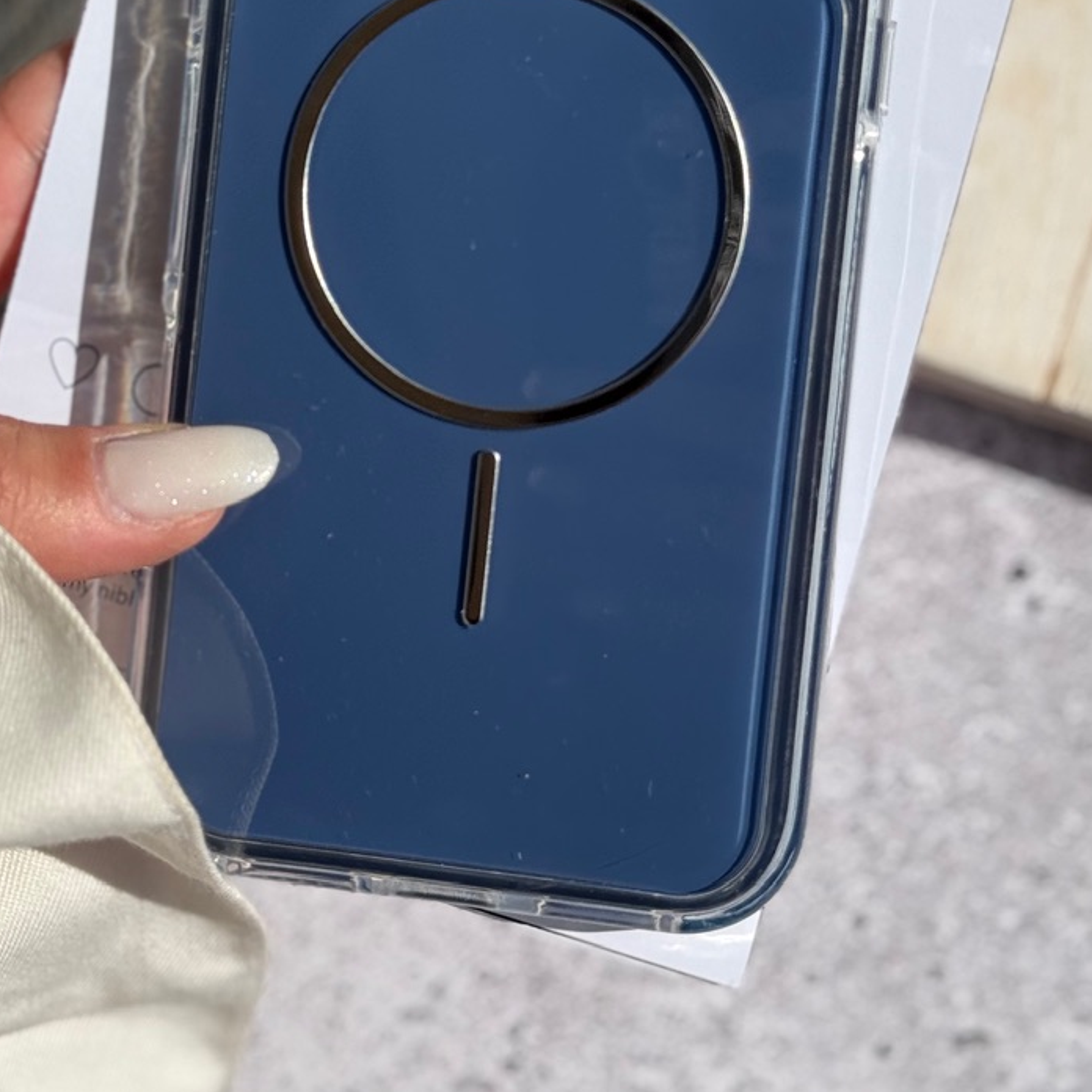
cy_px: 235
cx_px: 494
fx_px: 2784
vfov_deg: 21.9
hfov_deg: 22.2
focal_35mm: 78
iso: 100
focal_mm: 6.76
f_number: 1.78
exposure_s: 1/6024
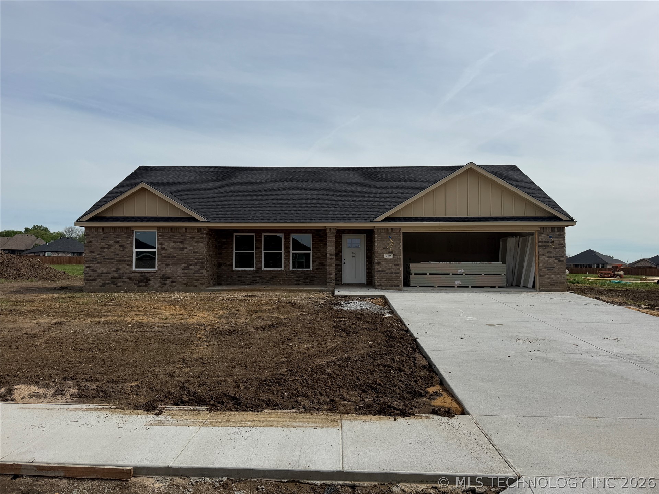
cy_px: 247
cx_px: 330
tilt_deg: +1.8
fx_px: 457
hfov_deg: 71.6
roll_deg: +0.3
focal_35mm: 24
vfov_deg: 56.8
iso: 80
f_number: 1.78
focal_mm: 6.76
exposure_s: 1/8130
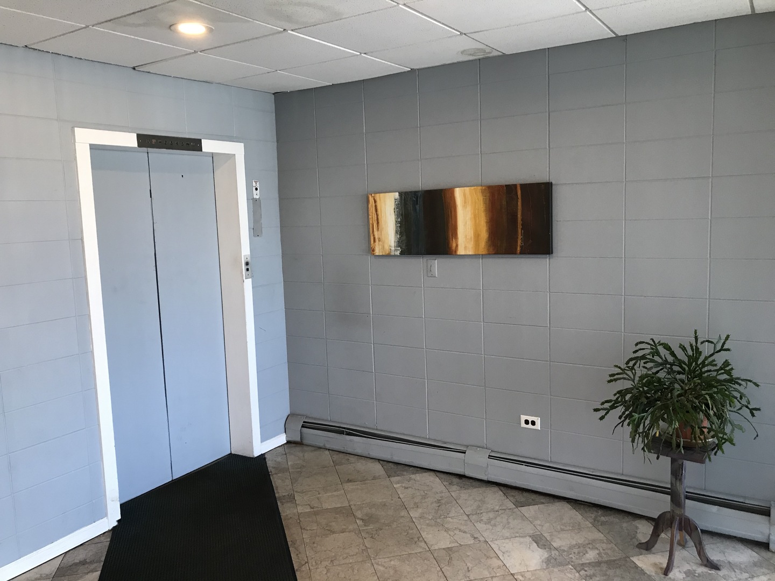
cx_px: 388
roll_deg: +1.9
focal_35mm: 28
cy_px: 290
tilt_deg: -6.5
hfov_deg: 63.4
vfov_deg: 49.7
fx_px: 627
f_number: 1.8
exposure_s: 1/30
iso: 32
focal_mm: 3.99
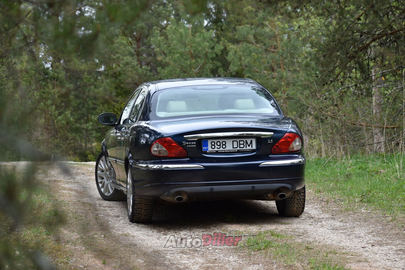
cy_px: 135
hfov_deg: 14.0
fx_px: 1654
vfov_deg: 9.3
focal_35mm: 147
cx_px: 202
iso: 200
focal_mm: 98
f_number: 5.6
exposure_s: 1/250
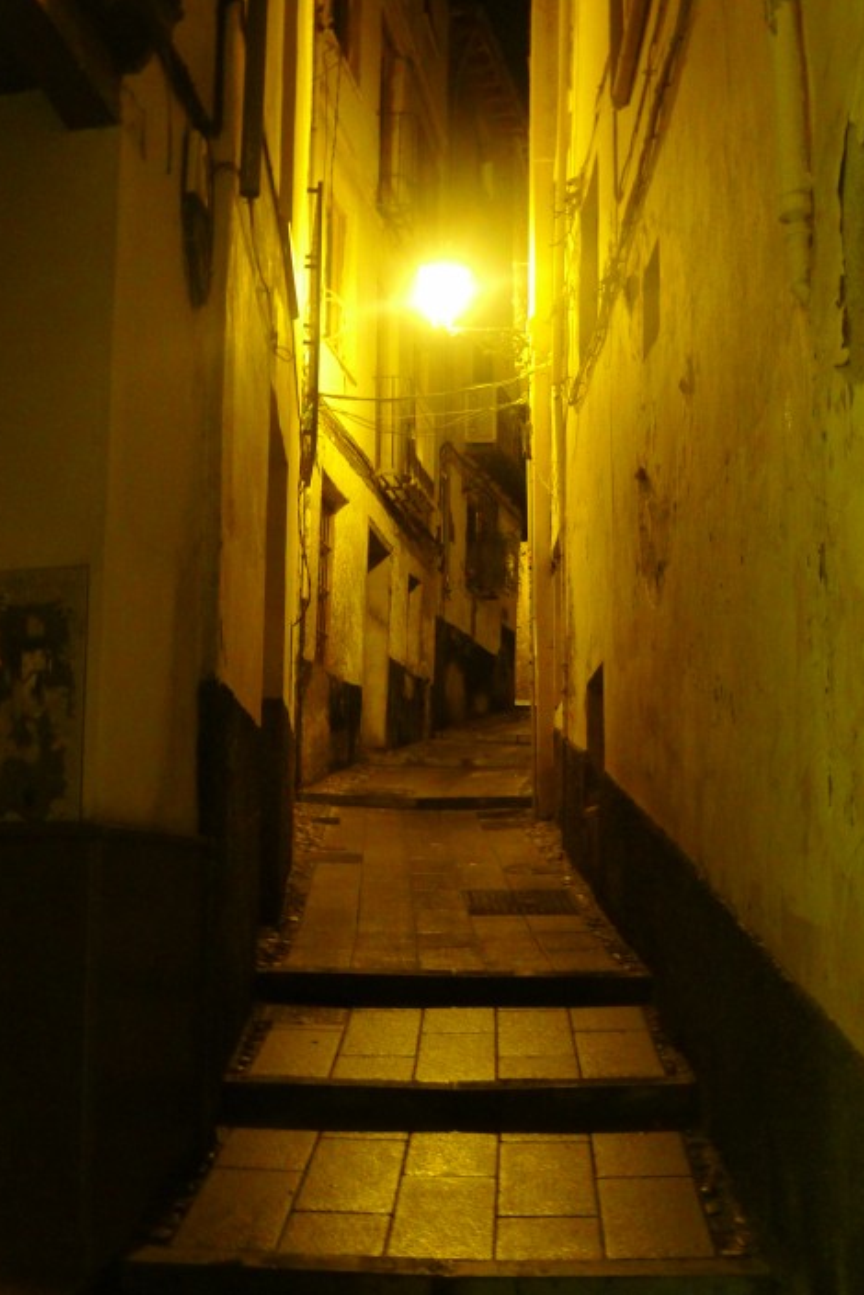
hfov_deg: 31.9
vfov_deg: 46.3
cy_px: 718
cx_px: 390
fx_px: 1512
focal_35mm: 42
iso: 800
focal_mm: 7.9
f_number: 2.4
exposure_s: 1/25
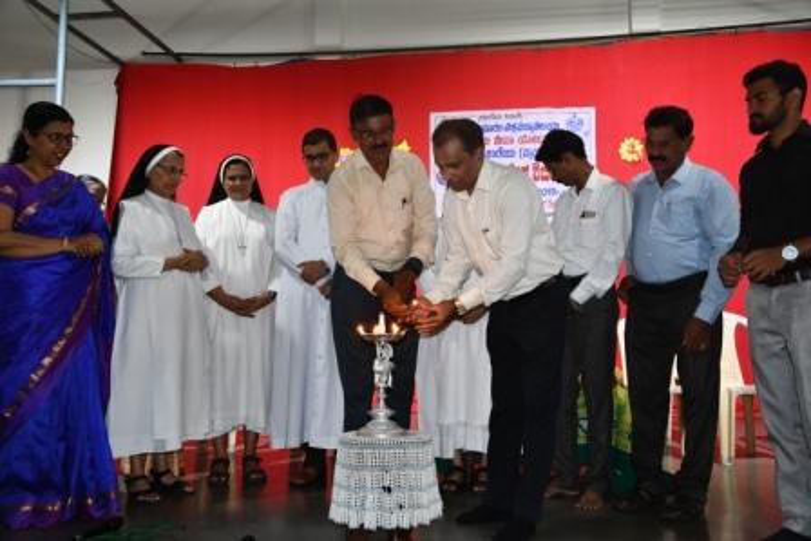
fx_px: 699
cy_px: 270
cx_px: 406
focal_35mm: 31
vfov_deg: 42.4
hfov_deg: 60.3
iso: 1800
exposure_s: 1/60
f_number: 3.8
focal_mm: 21
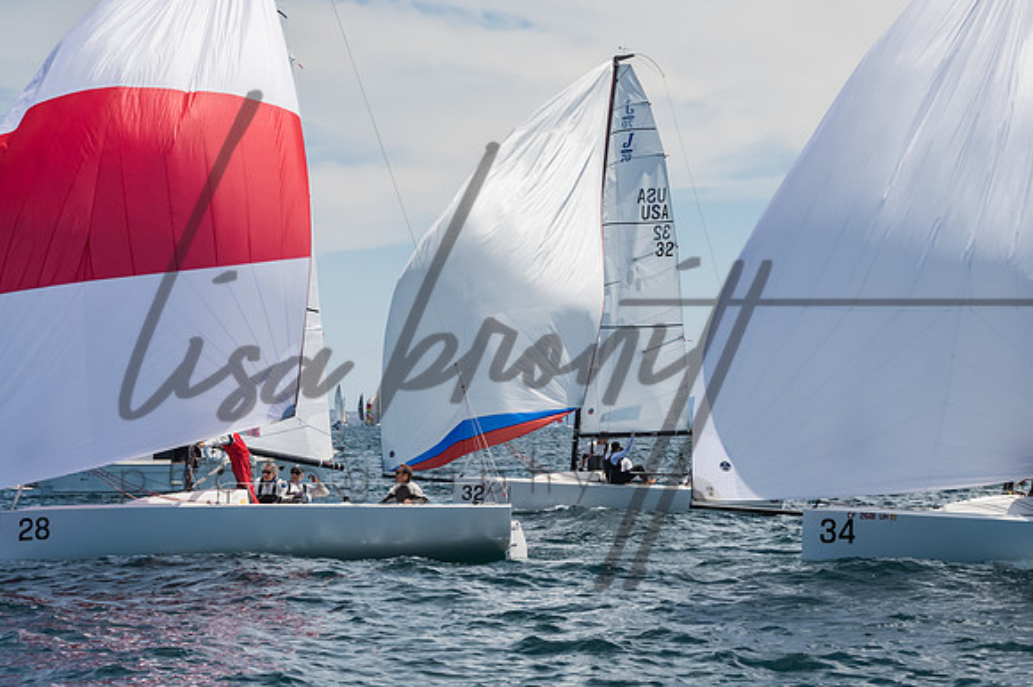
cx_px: 516
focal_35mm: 105
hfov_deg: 19.5
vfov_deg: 13.0
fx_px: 3011
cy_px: 344
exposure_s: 1/1000
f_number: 14
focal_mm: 70
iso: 640
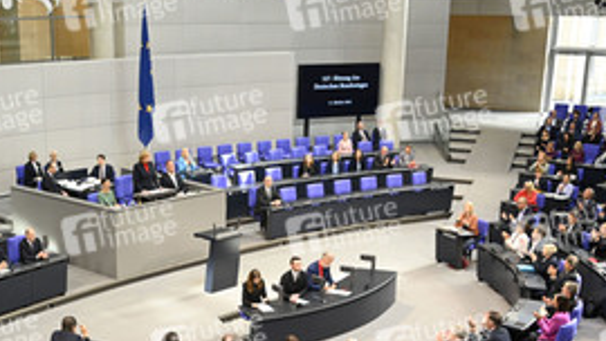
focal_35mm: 49
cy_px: 285
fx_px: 788
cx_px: 149
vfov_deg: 24.0
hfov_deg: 40.8
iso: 5000
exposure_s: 1/320
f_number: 4.5
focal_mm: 28
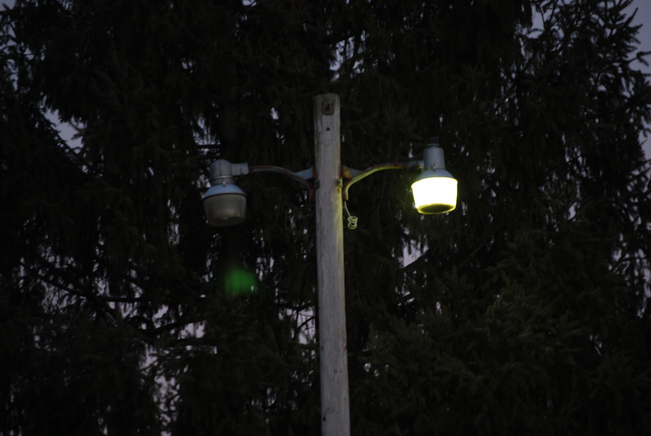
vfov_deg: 6.8
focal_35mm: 202
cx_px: 326
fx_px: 3666
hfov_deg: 10.1
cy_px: 218
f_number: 5
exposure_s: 1/8
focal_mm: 135
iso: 100
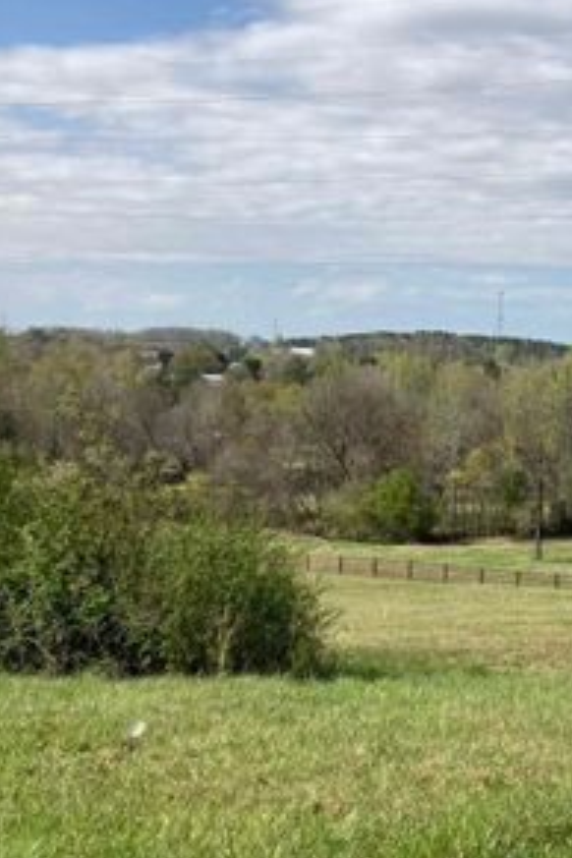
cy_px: 470
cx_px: 722
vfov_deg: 39.6
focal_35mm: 50
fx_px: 1192
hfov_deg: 24.0
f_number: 1.8
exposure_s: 1/2404
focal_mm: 3.99
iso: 20
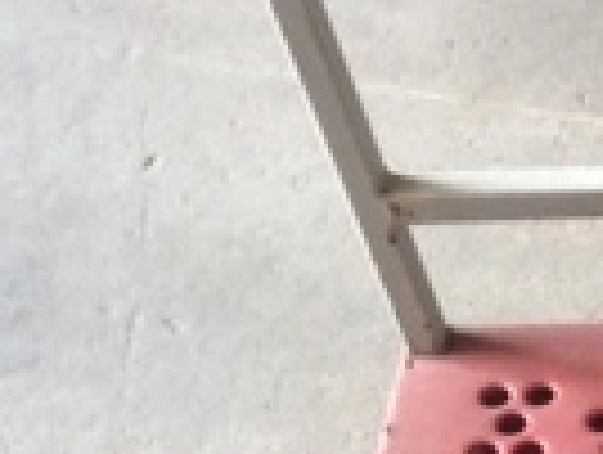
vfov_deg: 10.1
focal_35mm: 143
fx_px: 2495
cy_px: 697
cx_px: 1233
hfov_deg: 12.1
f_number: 2.2
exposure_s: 1/30
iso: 100
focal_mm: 4.12
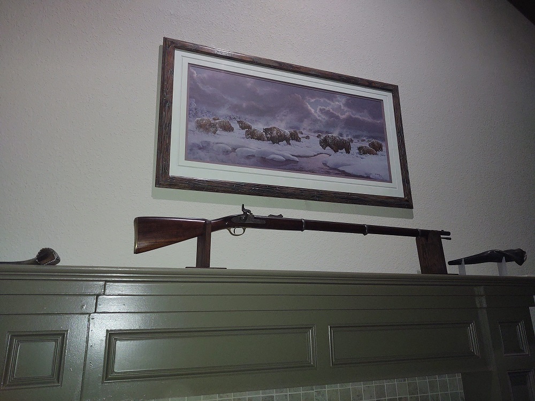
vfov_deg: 51.4
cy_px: 200
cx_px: 268
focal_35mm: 27
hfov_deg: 65.3
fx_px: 417
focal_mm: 4.75
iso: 447
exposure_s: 1/60
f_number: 1.7
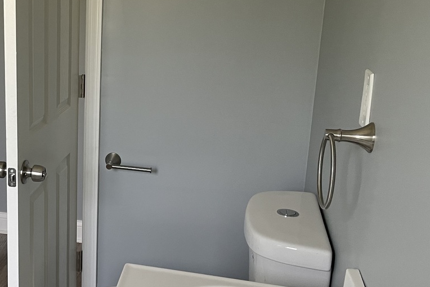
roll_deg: +0.0
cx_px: 34
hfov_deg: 36.2
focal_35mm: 51
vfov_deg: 26.4
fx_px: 609
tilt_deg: -12.9
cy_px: 125
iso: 125
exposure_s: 1/100
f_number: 1.6
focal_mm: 4.2
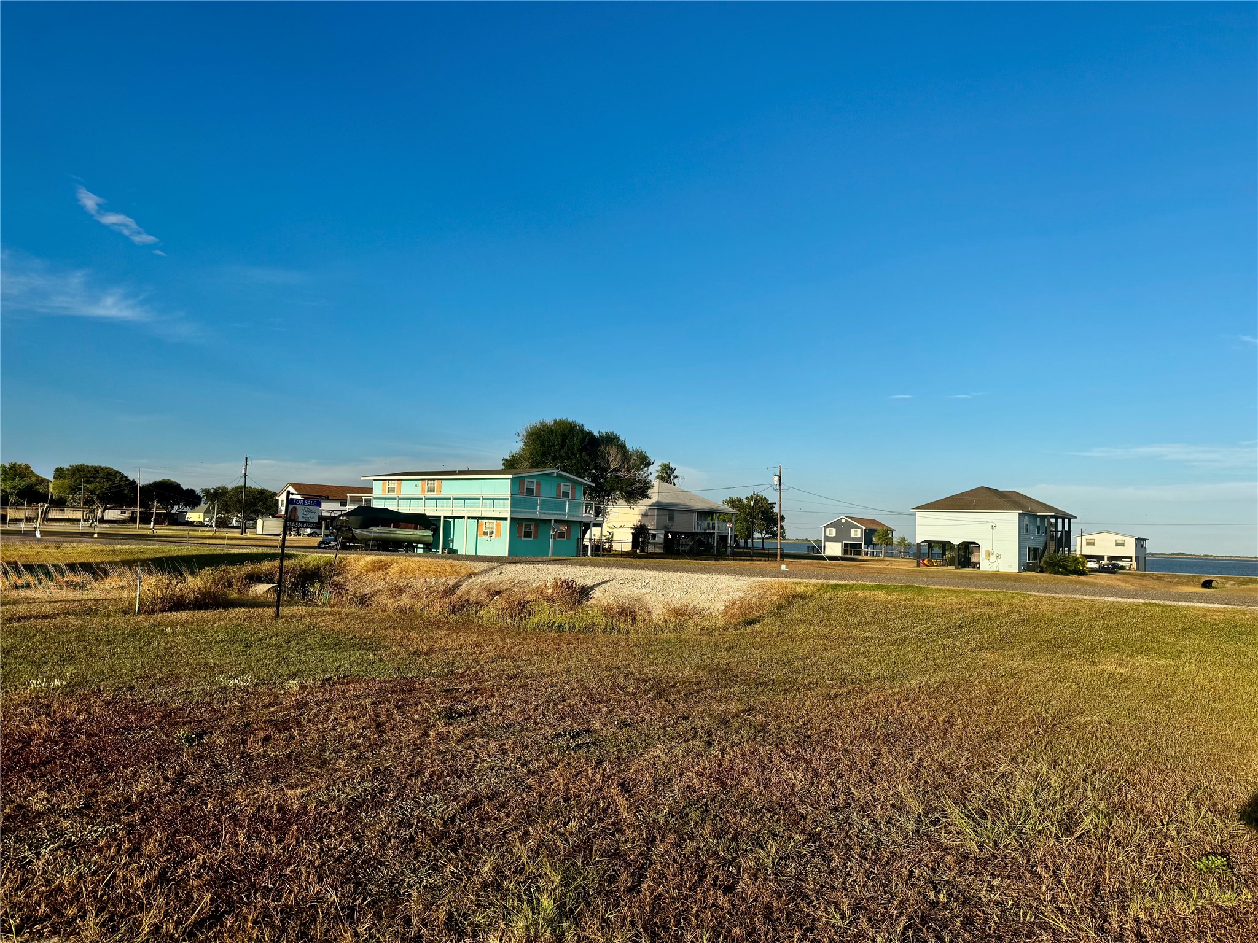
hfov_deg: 71.6
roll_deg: -1.8
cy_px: 472
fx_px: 872
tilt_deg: +3.3
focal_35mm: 24
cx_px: 629
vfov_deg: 56.8
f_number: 1.78
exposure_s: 1/3802
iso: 80
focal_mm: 6.76
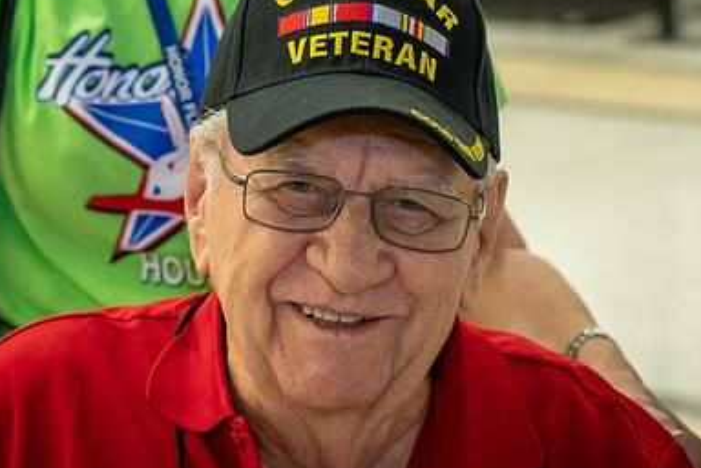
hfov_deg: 14.4
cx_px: 281
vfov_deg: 9.7
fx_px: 2765
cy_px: 148
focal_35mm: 142
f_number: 6.3
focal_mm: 94
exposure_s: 1/100
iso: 5000
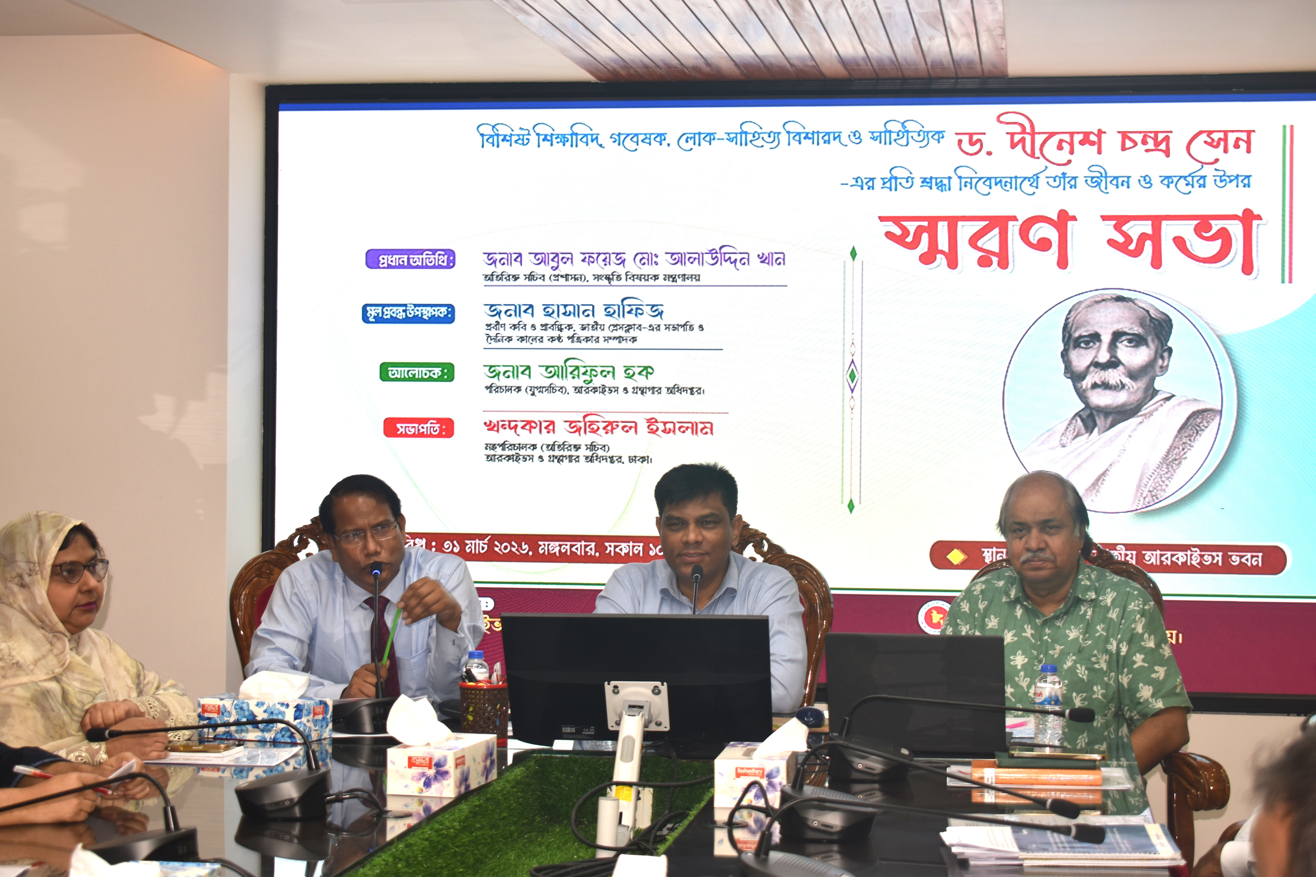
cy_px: 438
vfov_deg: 20.2
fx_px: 2467
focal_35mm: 68
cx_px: 658
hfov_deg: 29.9
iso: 100
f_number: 5
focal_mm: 45
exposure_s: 1/40
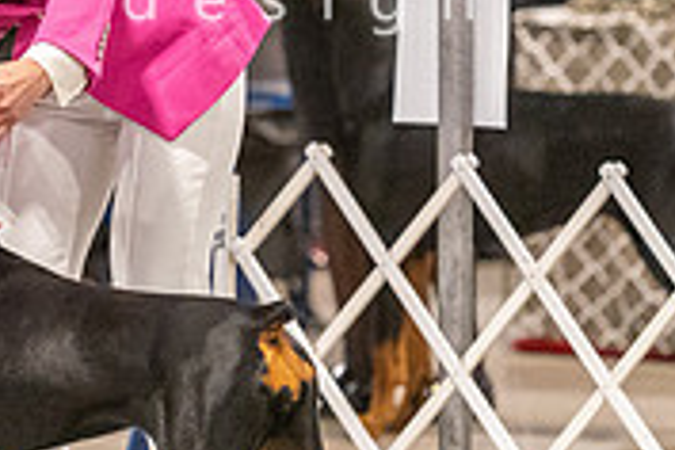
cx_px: 0
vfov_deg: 2.1
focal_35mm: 655
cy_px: 116
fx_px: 12280
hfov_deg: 3.1
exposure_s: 1/250
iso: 6400
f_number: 3.2
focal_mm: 200
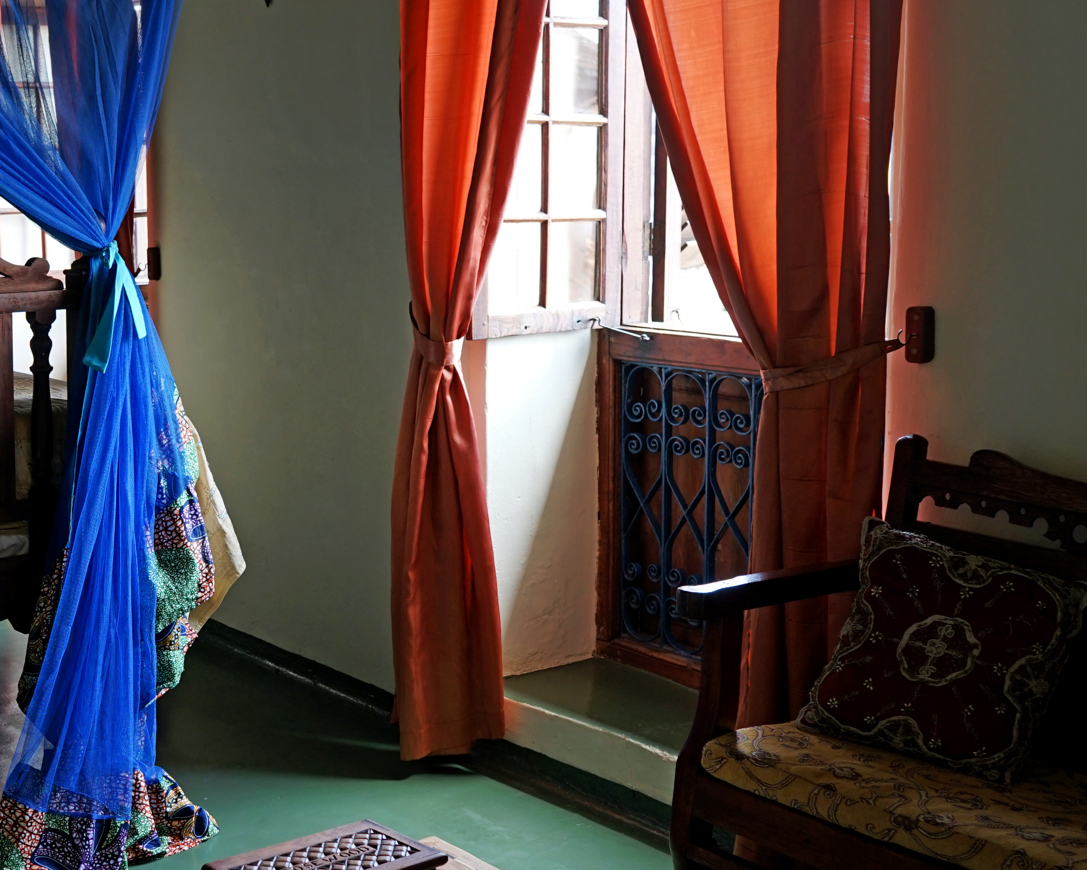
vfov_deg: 29.7
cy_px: 405
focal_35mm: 51
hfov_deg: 35.5
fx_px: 1641
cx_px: 215
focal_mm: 28
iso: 400
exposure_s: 1/30
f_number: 5
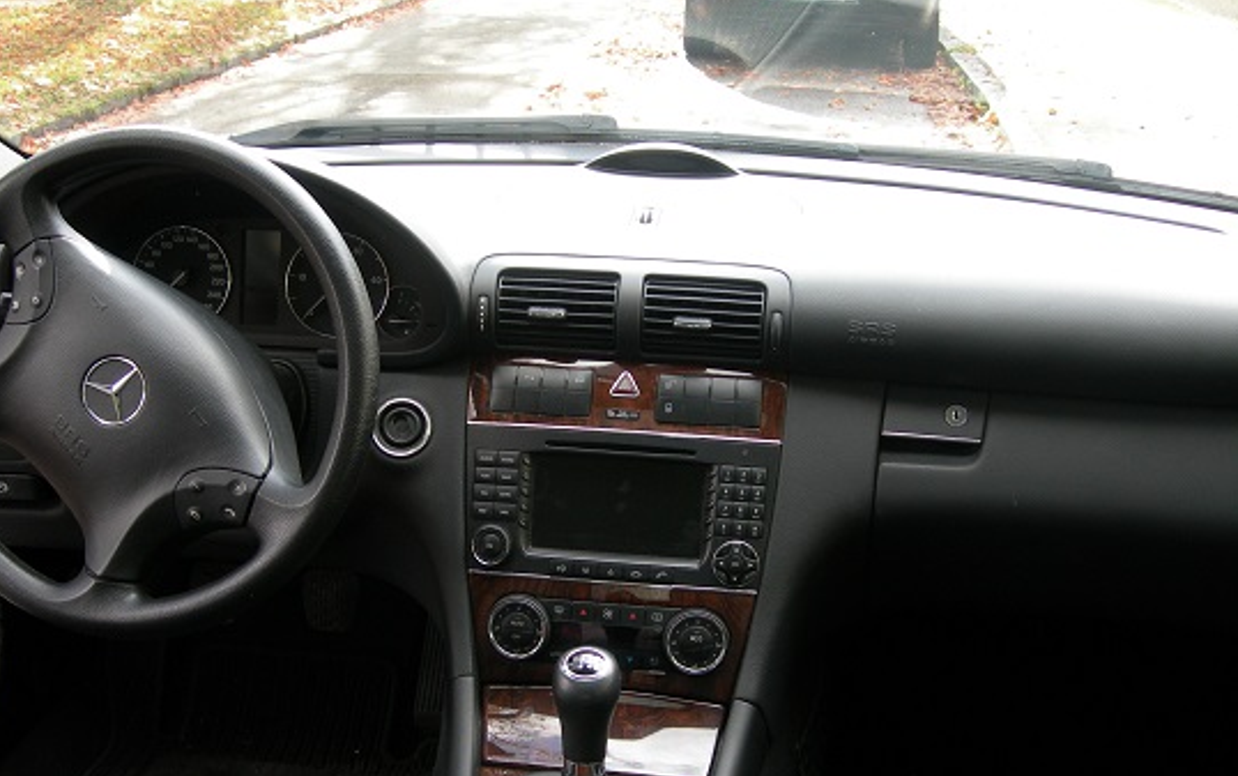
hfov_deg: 43.4
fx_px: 1553
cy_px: 524
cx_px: 540
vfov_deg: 27.8
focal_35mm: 46
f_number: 2.8
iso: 50
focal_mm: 7.8
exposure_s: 1/69.5
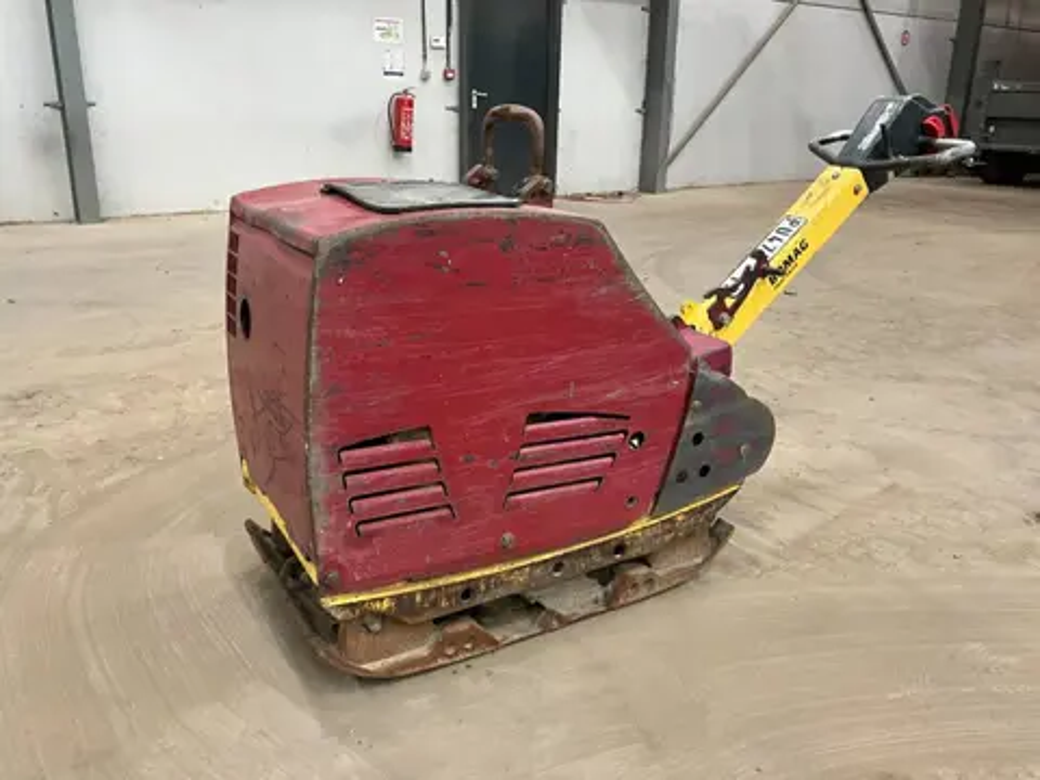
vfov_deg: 48.2
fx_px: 871
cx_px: 520
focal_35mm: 29
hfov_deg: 61.7
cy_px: 390
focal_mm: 3
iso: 250
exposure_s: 1/60
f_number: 1.8
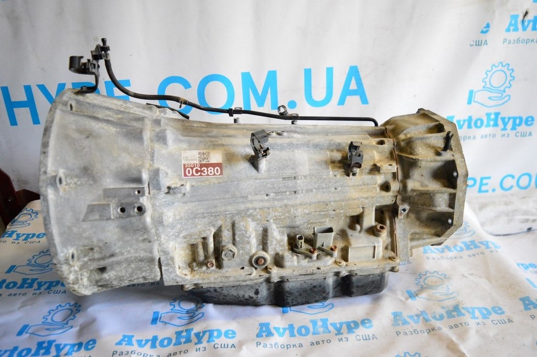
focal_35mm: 30
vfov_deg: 43.5
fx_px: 447
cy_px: 178
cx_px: 268
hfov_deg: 62.0
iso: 3200
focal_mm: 20
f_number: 3.5
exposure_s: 1/320
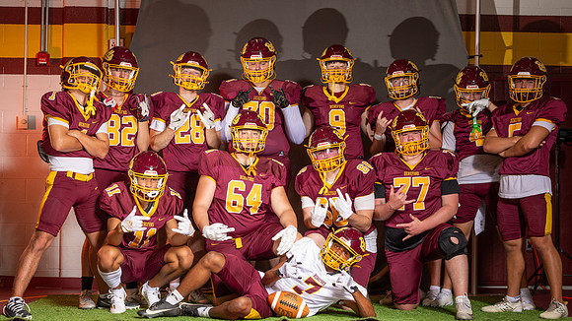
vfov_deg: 18.0
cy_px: 189
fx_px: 1012
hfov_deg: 31.6
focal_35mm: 67
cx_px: 305
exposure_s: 1/160
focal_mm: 48
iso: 80
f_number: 5.6
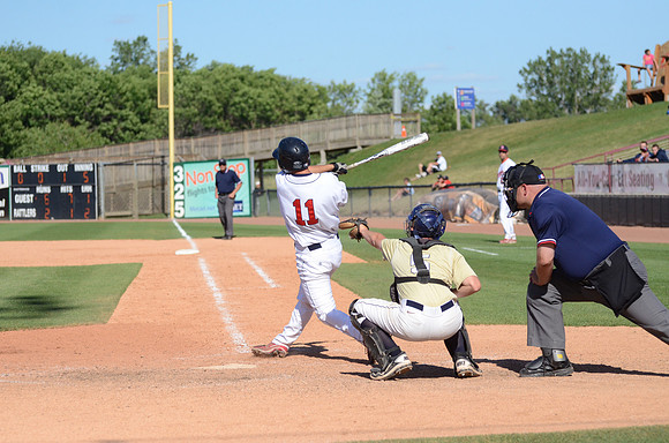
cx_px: 334
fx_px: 2726
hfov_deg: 14.0
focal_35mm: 147
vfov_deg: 9.3
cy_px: 222
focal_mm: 98
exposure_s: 1/8000
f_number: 4.5
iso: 800
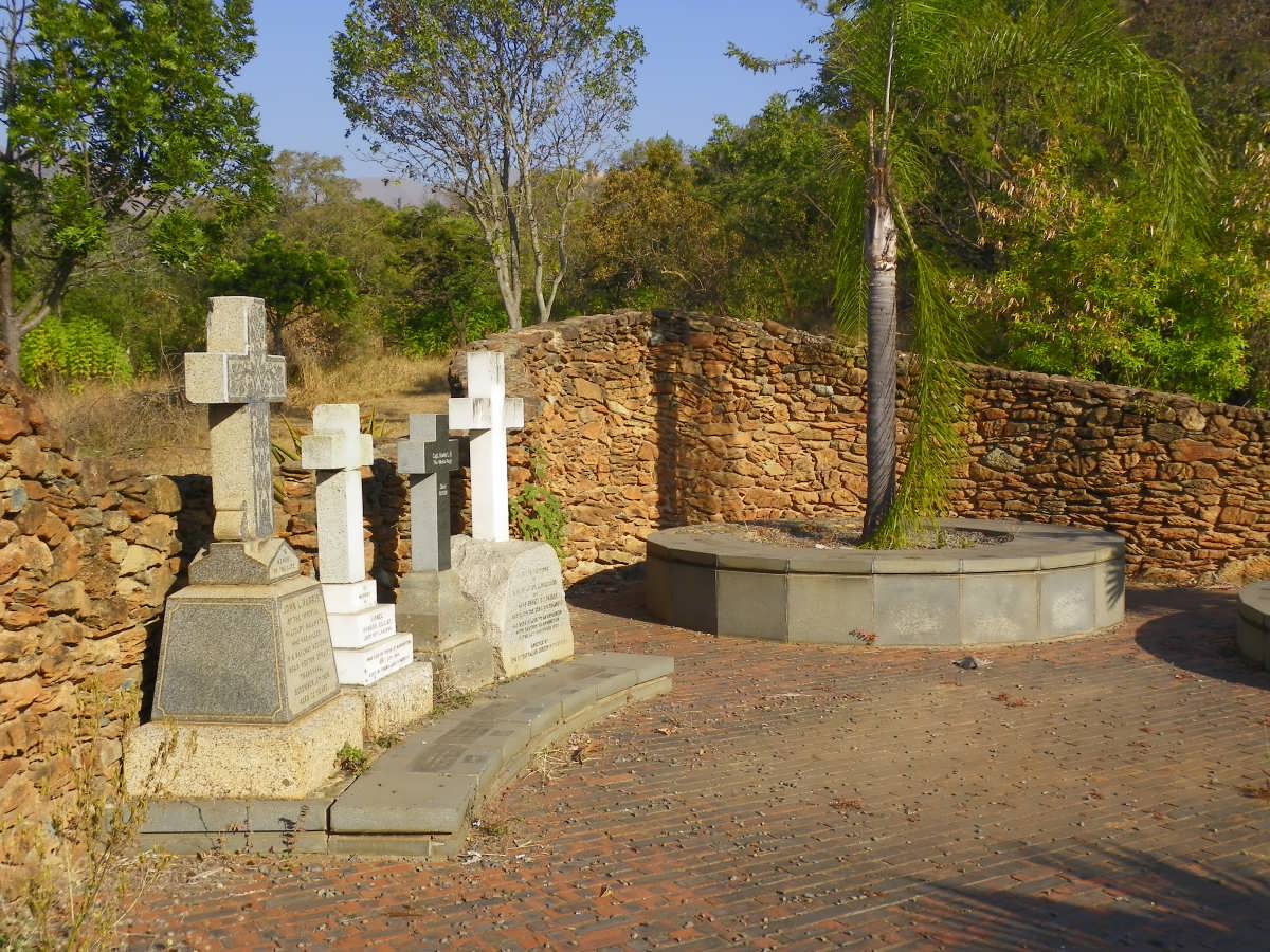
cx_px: 635
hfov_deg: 46.8
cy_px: 476
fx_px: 1468
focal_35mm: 40
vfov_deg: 36.0
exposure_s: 1/320
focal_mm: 7.1
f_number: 4.5
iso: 64
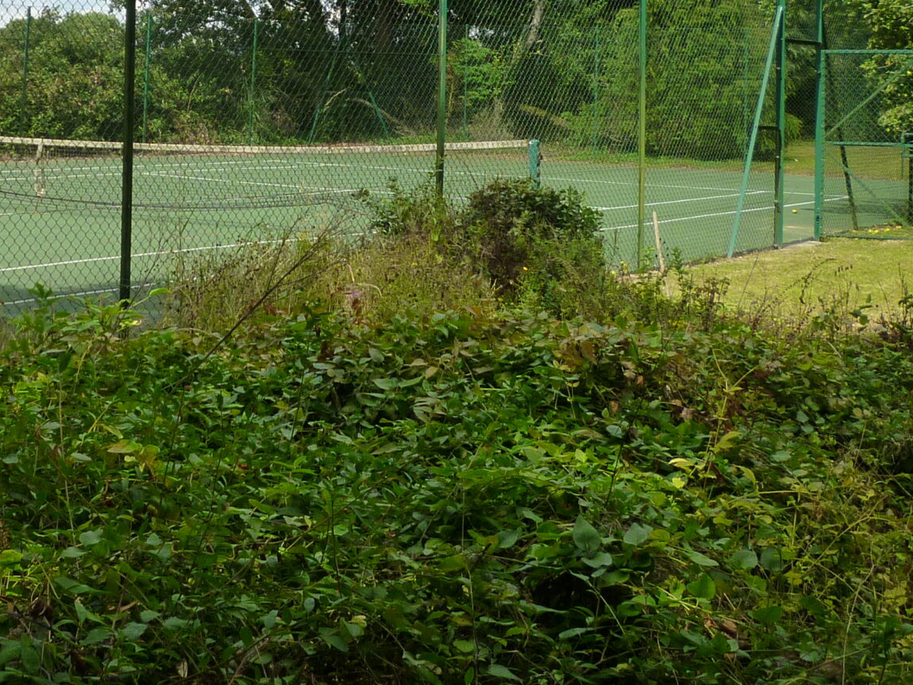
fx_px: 1688
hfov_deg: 30.0
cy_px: 46
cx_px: 280
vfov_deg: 22.3
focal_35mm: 64
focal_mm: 5.2
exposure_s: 1/500
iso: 125
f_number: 3.5
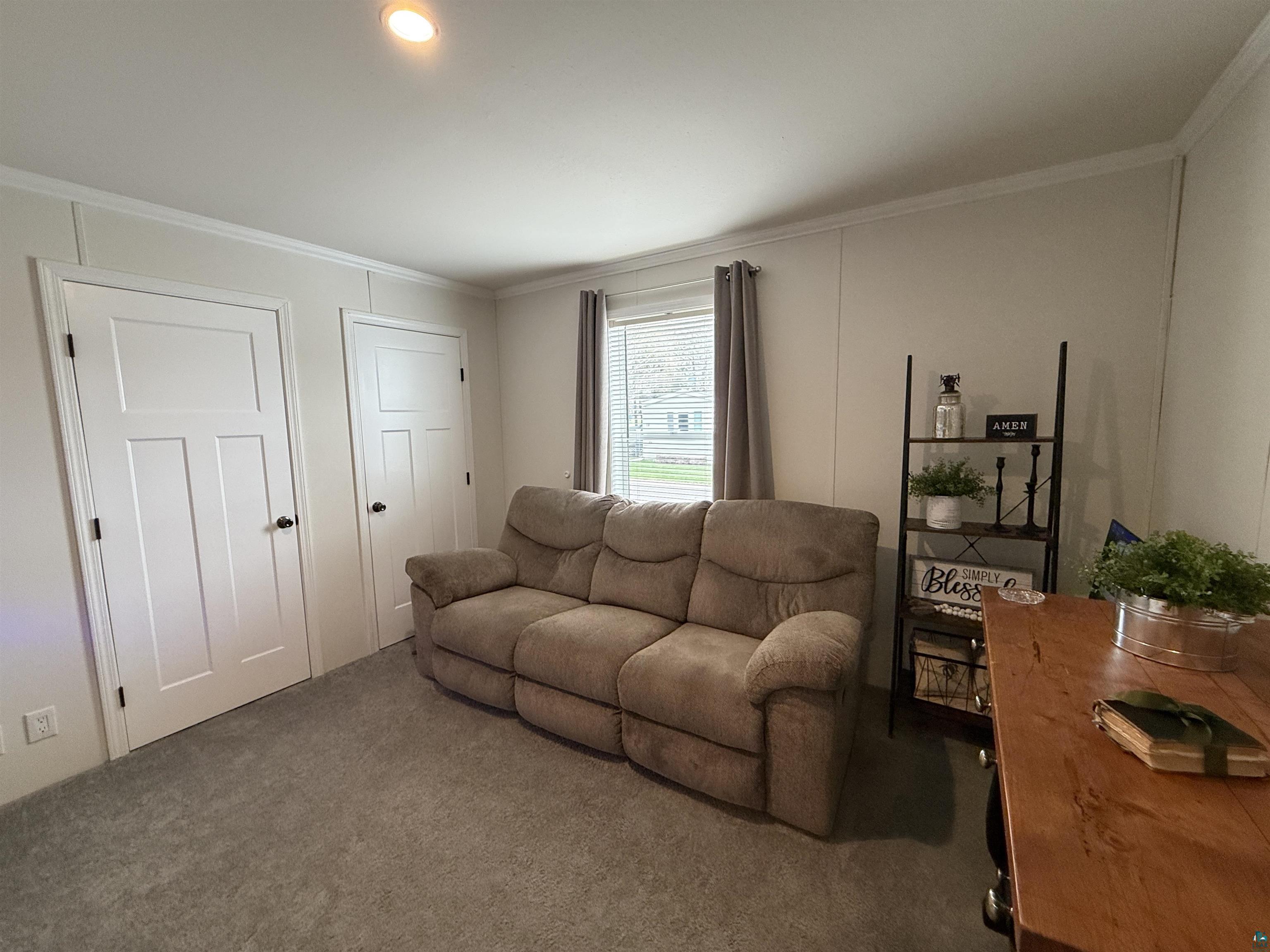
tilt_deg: -6.4
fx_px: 514
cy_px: 476
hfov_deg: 102.1
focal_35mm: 14
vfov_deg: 85.7
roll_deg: +1.0
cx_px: 635
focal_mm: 2.22
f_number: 2.2
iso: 250
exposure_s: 1/60
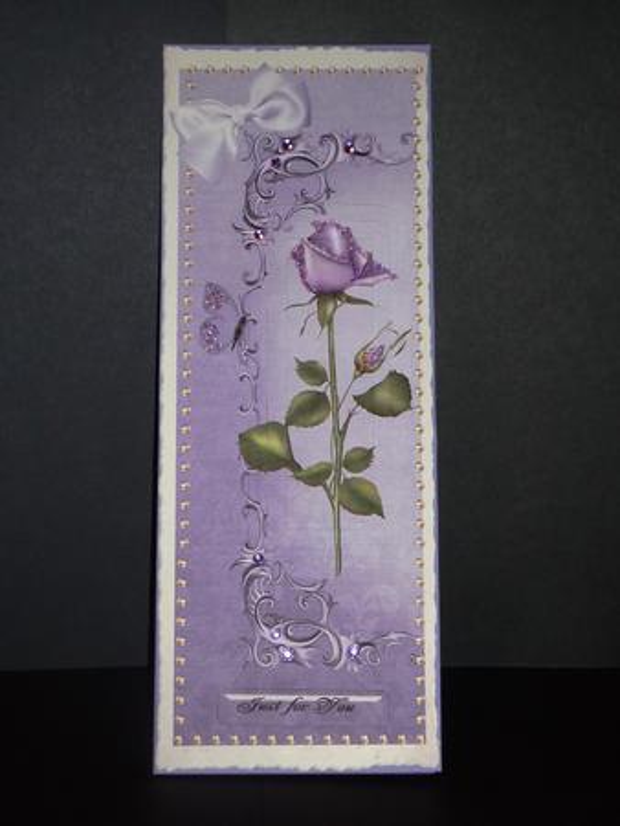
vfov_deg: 29.0
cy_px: 413
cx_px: 310
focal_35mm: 67
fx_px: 1599
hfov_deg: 22.0
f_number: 4.1
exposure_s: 1/30
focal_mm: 11
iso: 100
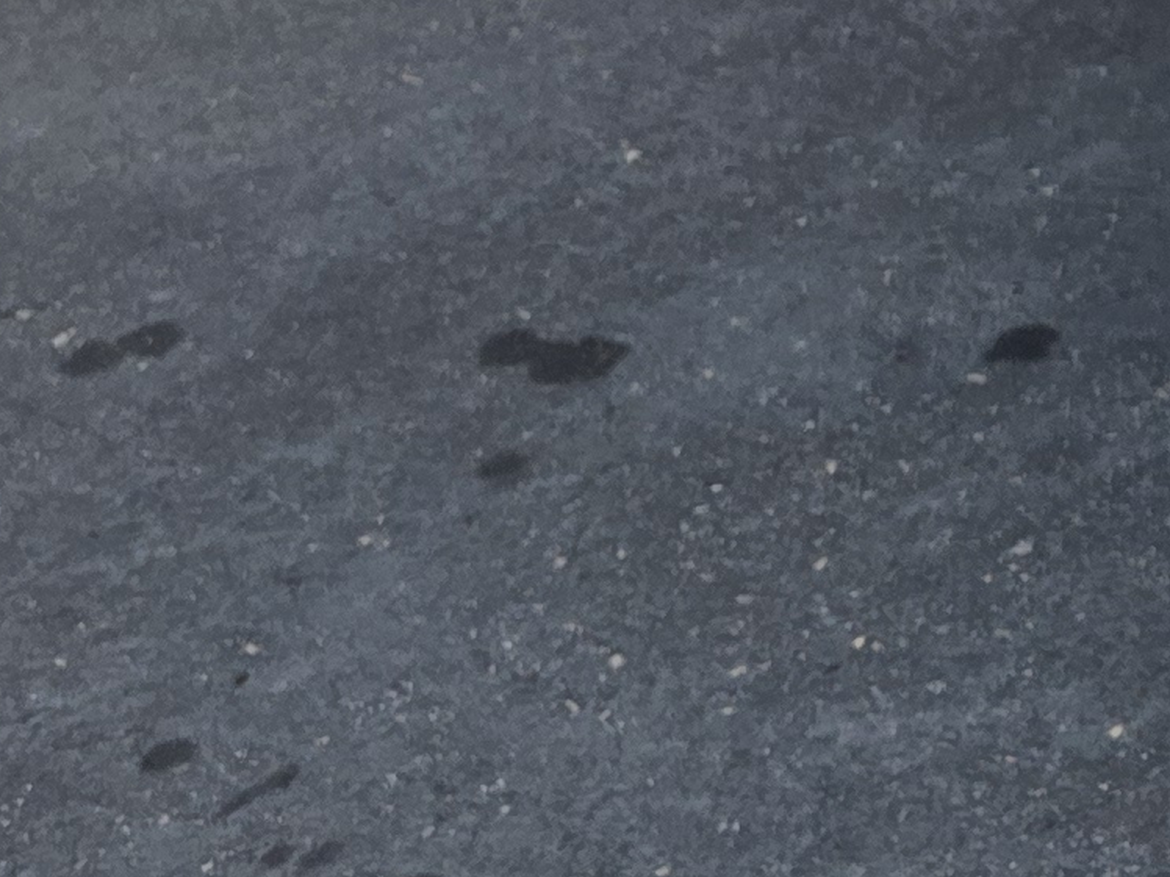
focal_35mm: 123
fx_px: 4157
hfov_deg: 13.0
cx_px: 2604
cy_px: -1244
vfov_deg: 10.4
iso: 80
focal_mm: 6.3
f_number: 1.7
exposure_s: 1/3126
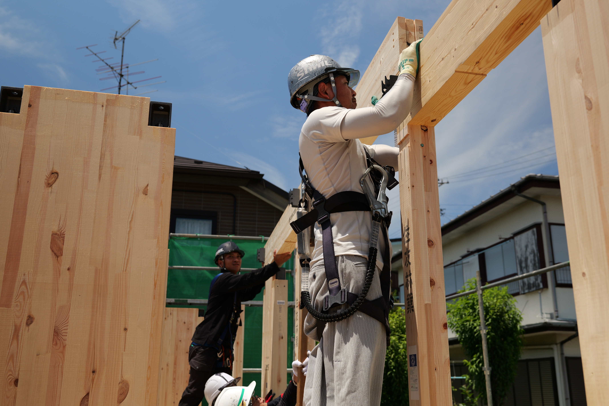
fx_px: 592
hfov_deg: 54.4
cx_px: 304
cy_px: 203
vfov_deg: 37.9
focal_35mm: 35
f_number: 4
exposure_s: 1/125
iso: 320
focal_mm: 31
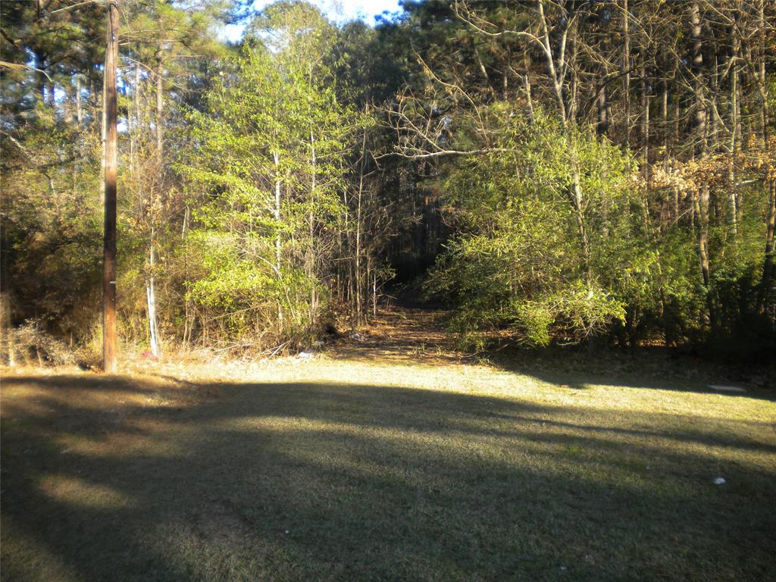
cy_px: 291
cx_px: 388
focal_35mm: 35
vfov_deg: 40.7
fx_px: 785
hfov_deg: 52.6
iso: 80
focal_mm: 6.3
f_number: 3.1
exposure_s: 1/235
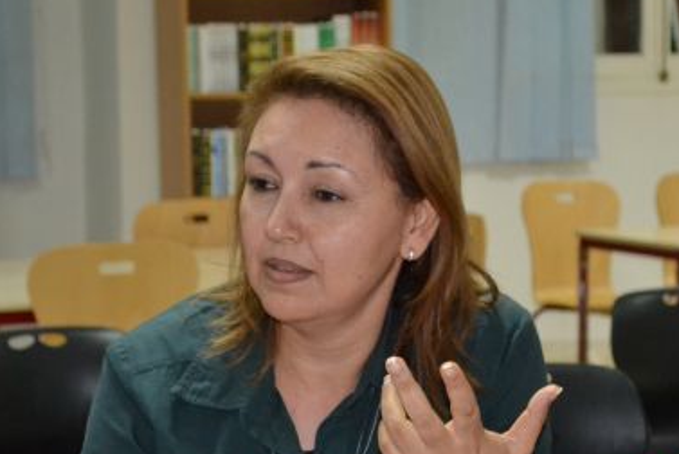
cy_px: 368
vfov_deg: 11.7
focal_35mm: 117
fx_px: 2208
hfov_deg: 17.5
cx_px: 340
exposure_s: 1/60
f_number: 5.3
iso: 3200
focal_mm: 46
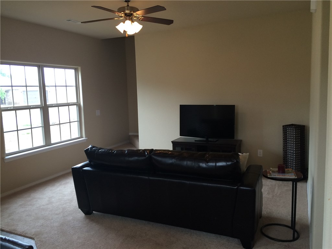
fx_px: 278
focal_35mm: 29
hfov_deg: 61.7
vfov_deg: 48.2
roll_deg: +2.5
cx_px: 166
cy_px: 124
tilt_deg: -7.6
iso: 40
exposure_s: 1/40
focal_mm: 4.15
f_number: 2.2
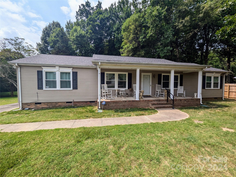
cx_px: 118
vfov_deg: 90.1
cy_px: 88
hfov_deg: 106.1
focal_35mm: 13
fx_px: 89
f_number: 2.2
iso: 46
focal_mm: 1.95
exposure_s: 1/2611
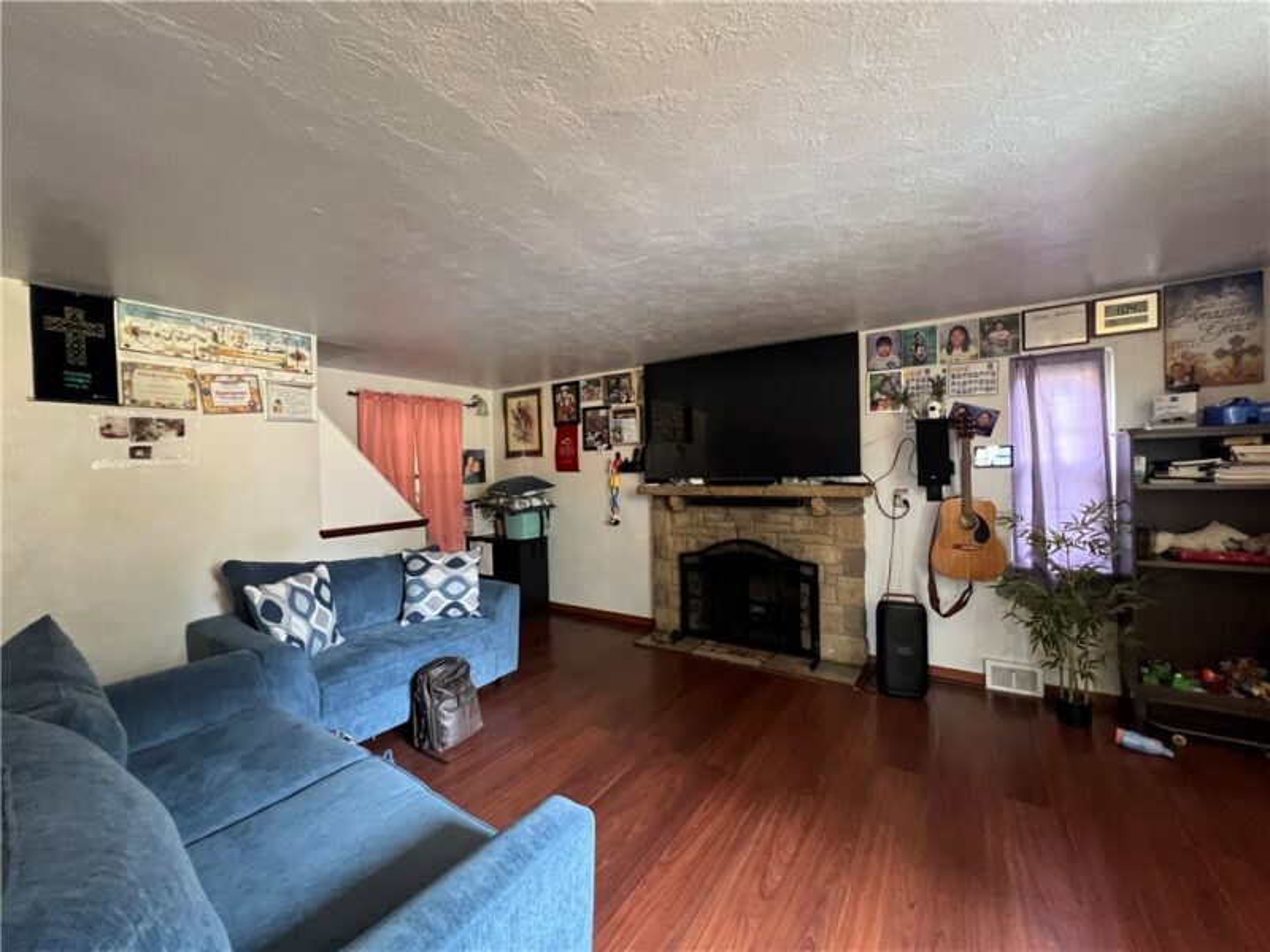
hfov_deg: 106.2
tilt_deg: -1.0
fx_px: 477
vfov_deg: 89.9
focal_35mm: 13
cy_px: 476
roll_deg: +1.3
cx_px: 635
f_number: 1.8
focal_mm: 1.57
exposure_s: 1/40
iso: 640
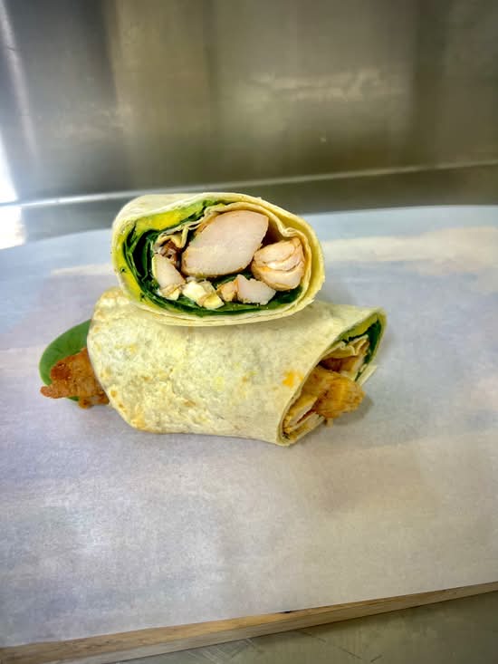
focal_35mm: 26
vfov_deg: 67.3
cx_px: 249
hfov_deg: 53.1
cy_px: 332
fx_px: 499
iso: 100
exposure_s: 1/100
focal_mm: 5.7
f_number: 1.5
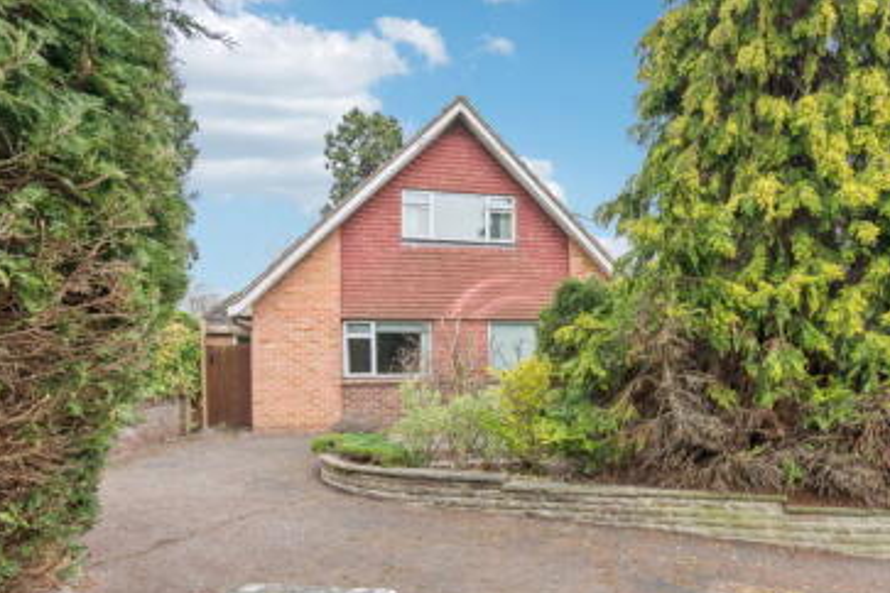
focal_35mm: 21
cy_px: 366
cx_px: 534
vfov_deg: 58.8
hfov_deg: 80.2
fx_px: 519
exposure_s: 1/320
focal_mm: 16
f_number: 7.1
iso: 400
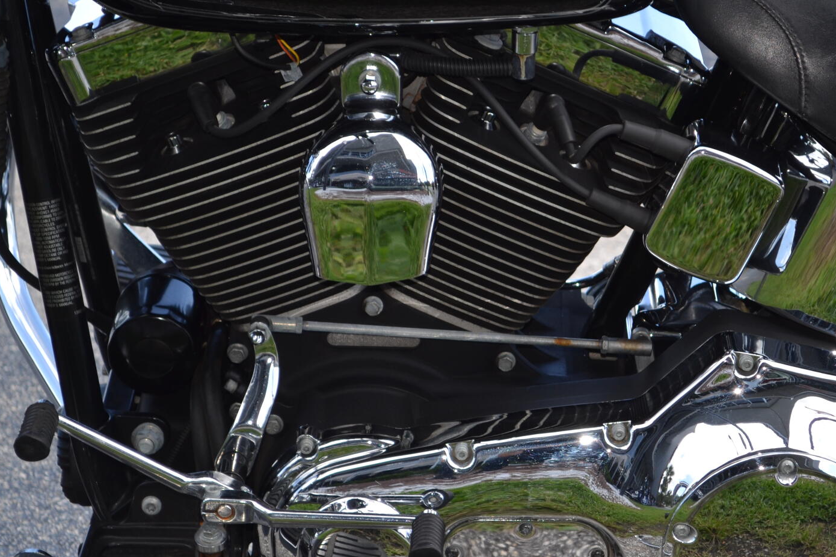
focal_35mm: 119
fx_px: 2756
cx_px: 506
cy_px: 334
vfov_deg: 11.5
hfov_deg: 17.2
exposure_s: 1/100
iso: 100
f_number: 5.6
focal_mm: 55
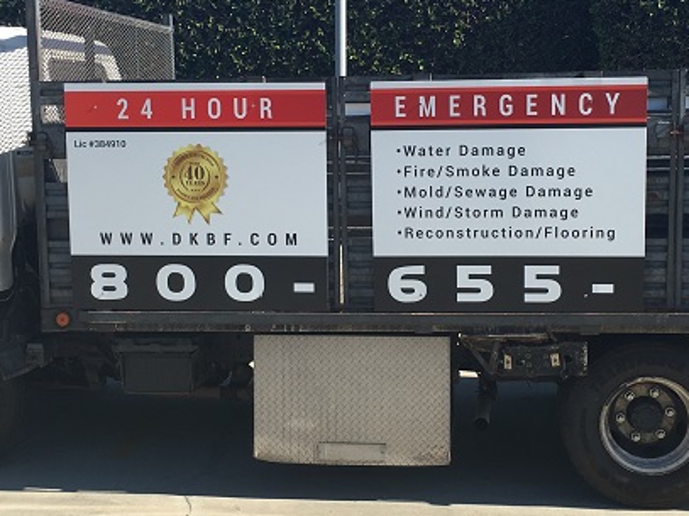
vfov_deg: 25.6
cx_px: 381
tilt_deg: -6.3
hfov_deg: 33.8
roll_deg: -0.4
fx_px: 1134
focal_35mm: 57
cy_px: 232
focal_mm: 4.15
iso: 25
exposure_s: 1/1040
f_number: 2.2
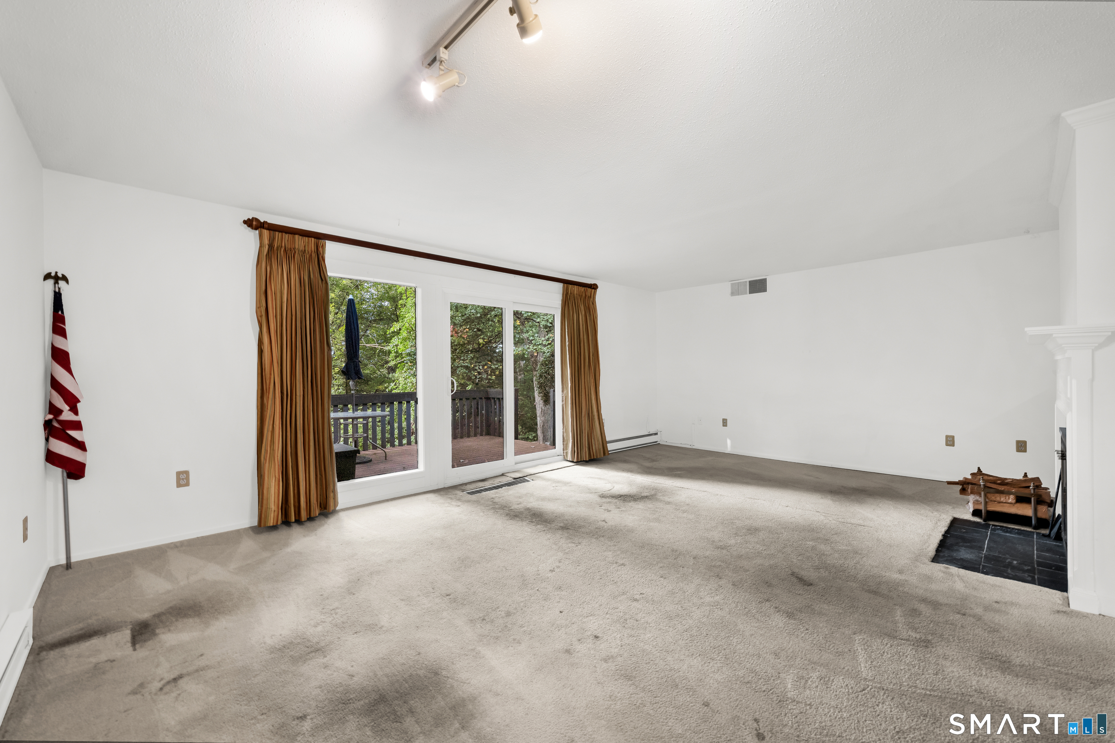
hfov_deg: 104.3
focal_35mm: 14
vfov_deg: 81.2
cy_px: 372
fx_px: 434
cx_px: 558
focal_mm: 14
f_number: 8
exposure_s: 1/3
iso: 250
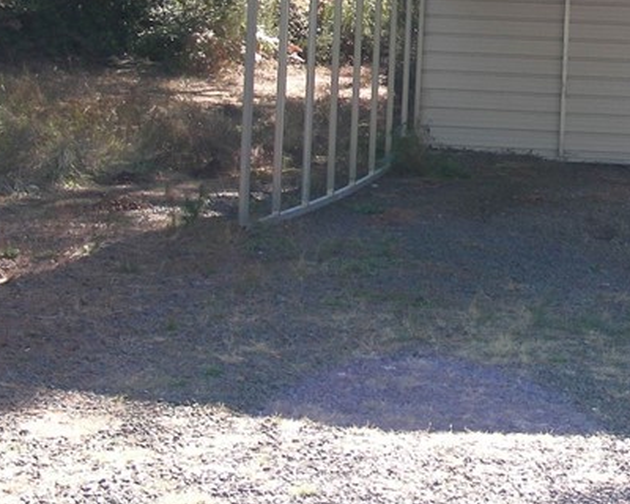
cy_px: 36
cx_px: 584
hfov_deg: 19.7
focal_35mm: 95
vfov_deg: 16.0
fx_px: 1771
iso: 50
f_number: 3.5
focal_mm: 6.3
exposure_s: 1/100
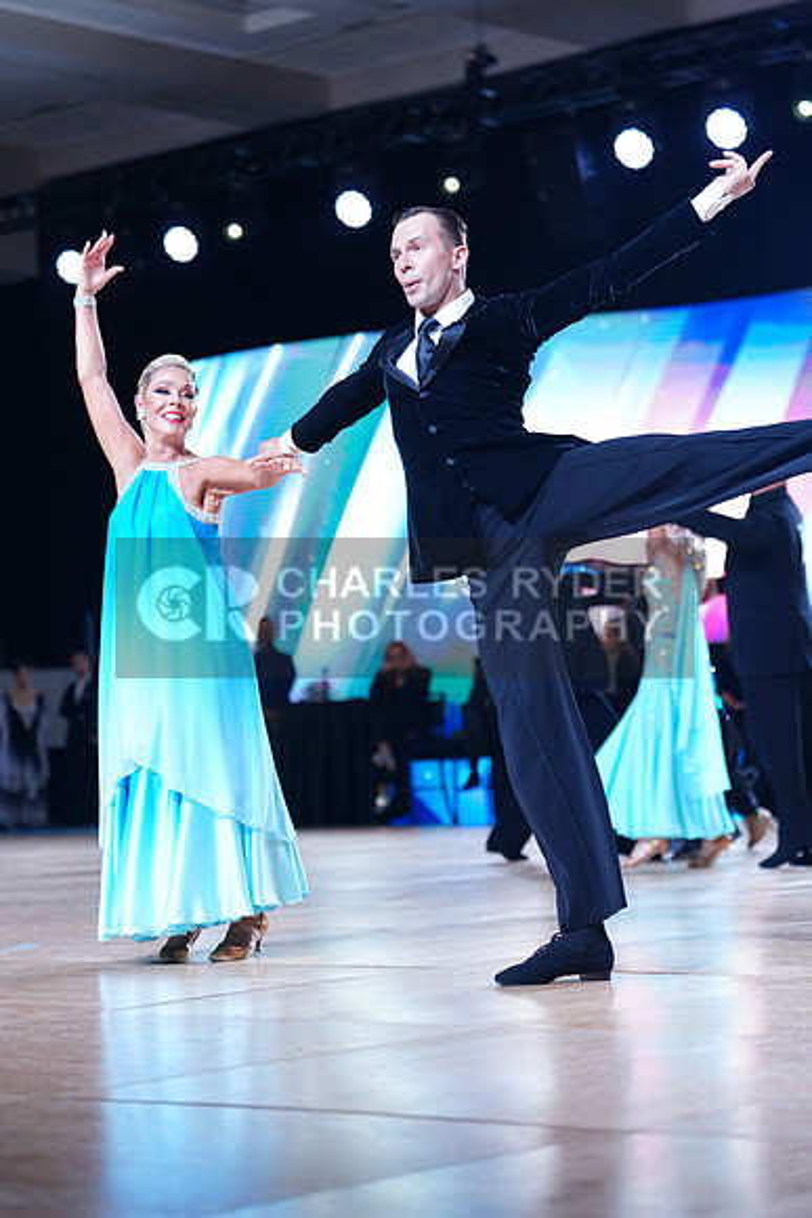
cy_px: 609
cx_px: 406
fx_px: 2942
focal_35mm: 87
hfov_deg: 15.7
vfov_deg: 23.4
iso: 1250
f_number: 2.8
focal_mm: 87
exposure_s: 1/640
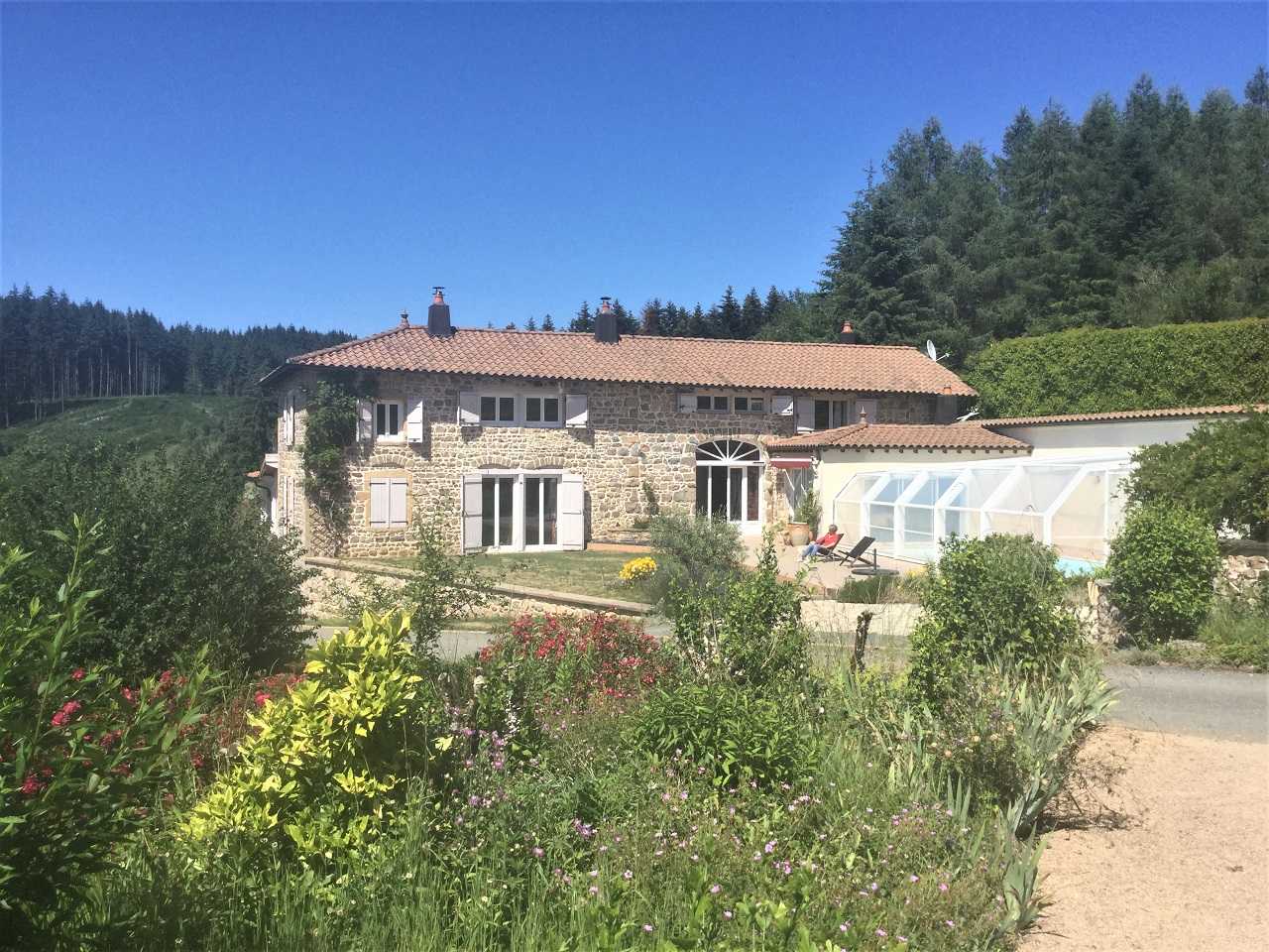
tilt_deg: -0.4
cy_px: 476
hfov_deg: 58.4
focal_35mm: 31
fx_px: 1136
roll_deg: -0.6
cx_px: 634
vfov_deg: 45.4
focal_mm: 3.3
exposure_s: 1/1381
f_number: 2.4
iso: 25
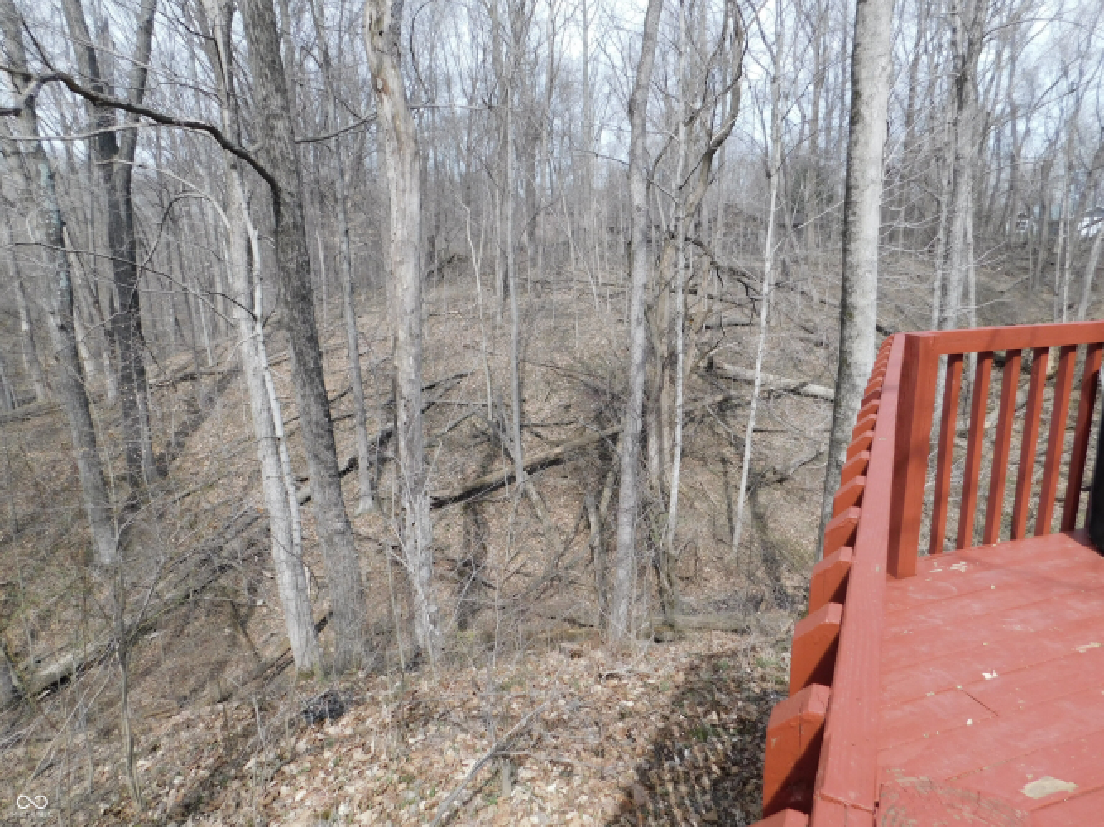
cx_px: 552
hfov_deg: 73.9
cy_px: 414
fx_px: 733
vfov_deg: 58.9
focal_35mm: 23
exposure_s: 1/800
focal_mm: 4
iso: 125
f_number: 3
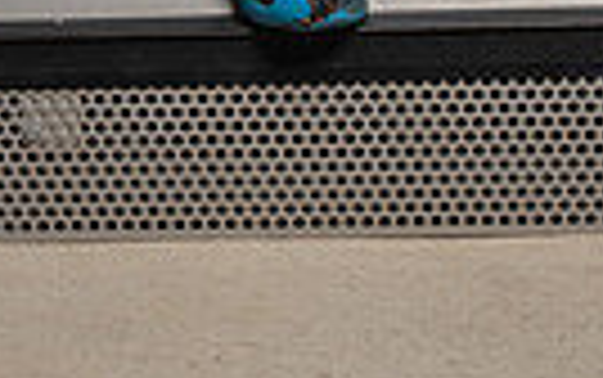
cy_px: -598
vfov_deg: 5.3
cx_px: 68
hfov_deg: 8.7
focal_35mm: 240
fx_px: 3947
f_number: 8
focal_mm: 70
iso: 250
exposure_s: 1/250
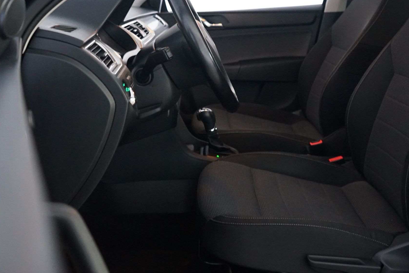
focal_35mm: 43
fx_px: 488
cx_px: 235
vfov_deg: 31.0
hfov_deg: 45.3
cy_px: 99
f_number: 4.5
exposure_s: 1/15
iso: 5000
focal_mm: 29
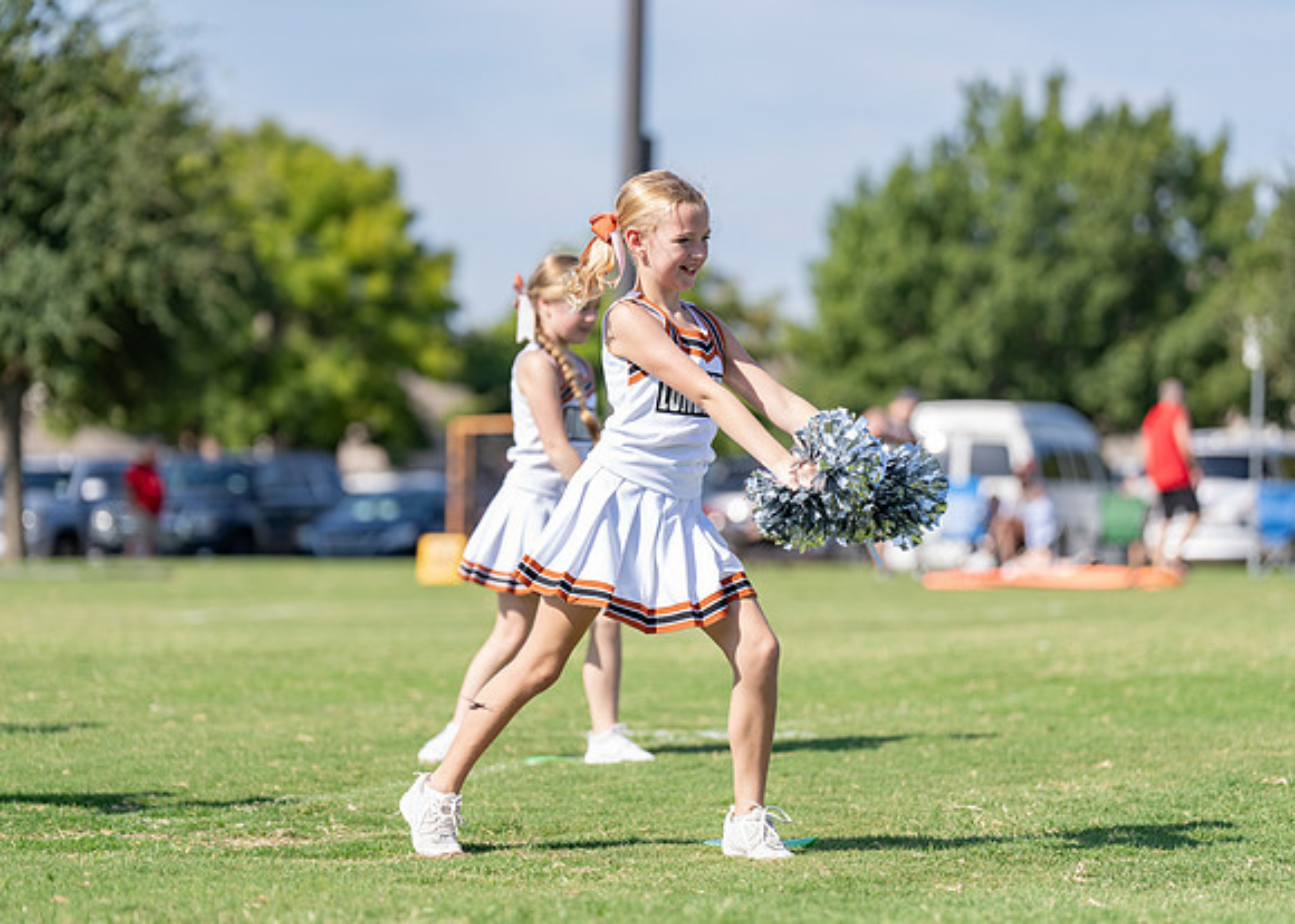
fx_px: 5289
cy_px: 462
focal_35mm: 144
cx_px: 648
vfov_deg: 10.0
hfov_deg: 14.0
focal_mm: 135
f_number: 2.8
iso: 125
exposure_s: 1/1250
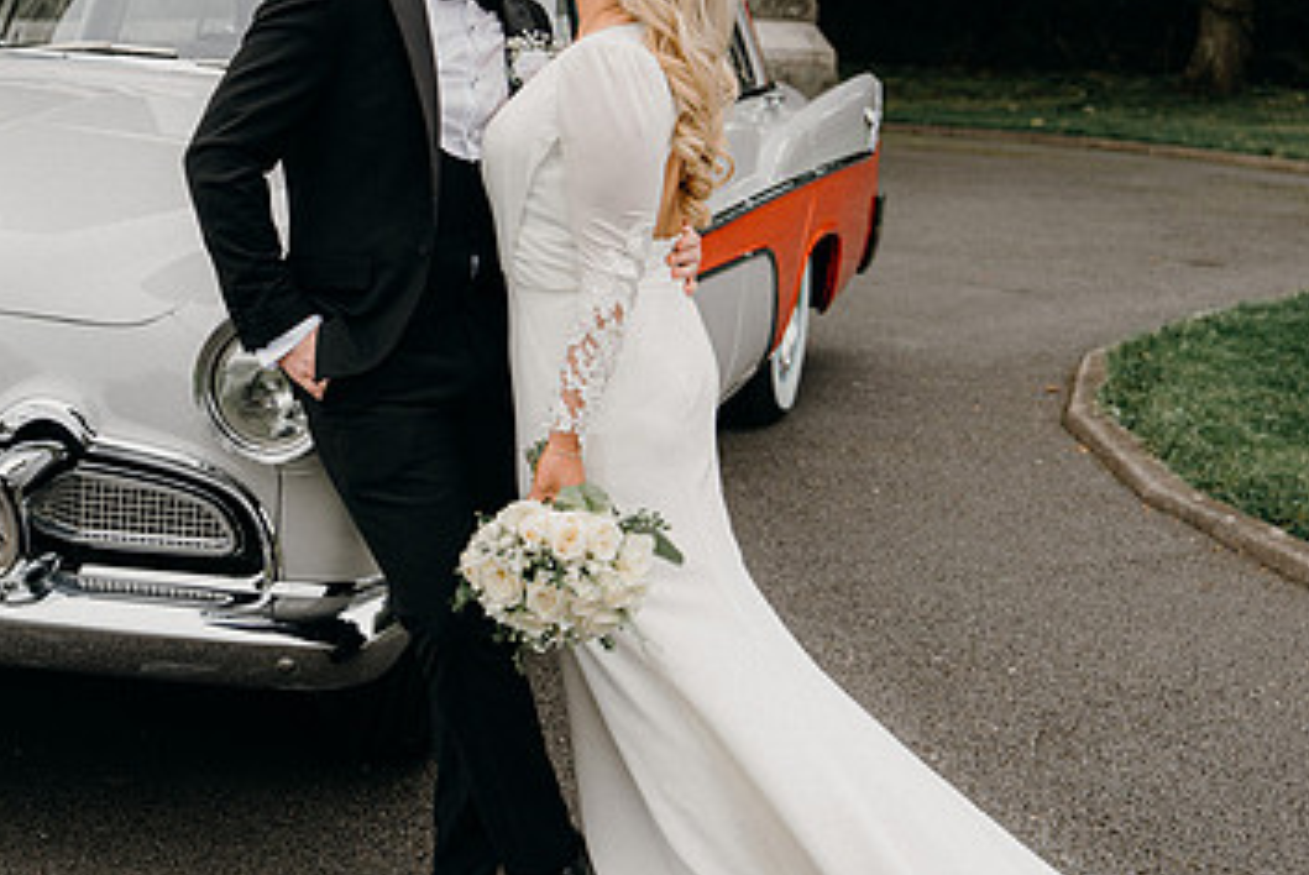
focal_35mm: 69
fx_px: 2511
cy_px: 291
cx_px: 415
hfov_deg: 29.0
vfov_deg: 19.7
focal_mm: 42
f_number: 3.5
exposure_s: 1/200
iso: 125
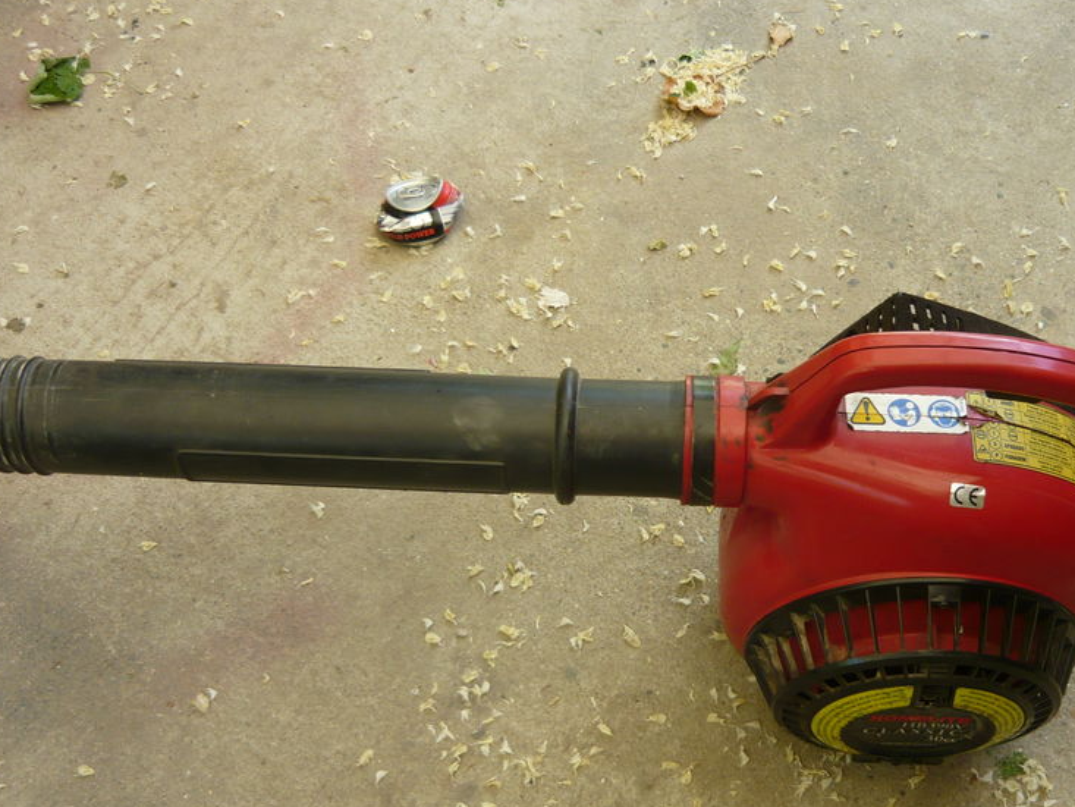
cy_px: 494
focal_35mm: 45
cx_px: 548
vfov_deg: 32.1
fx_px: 1398
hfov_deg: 42.1
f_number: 2.8
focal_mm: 5.5
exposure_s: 1/125
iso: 100
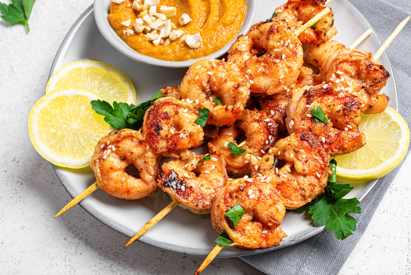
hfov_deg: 43.6
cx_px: 206
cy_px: 138
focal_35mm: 45
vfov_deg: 29.9
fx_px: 514
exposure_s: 1/160
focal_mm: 45
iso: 100
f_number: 11
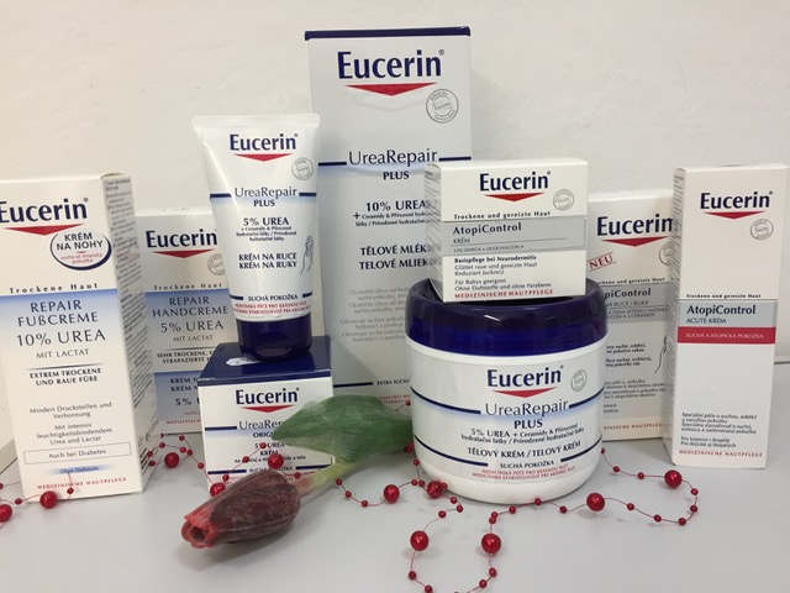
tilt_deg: -12.4
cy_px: 296
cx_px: 395
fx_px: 662
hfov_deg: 61.7
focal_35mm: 29
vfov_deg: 48.2
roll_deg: +1.8
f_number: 2.2
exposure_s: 1/33
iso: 50
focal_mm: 4.15
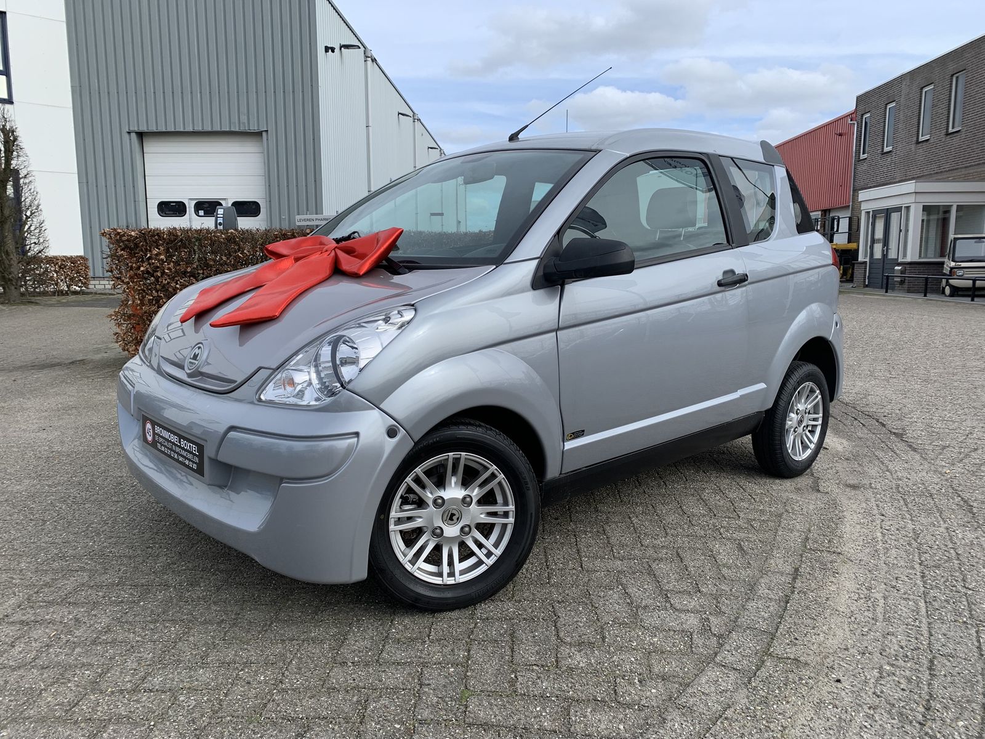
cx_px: 492
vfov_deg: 53.1
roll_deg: -0.4
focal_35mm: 26
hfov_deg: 67.3
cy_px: 370
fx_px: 740
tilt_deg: -6.8
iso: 25
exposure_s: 1/1718
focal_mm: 4.25
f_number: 1.8
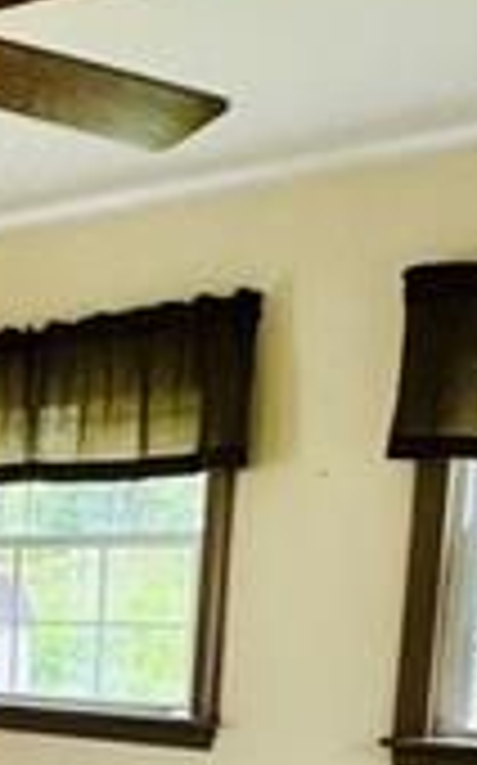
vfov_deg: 28.4
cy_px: 801
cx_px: -284
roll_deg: -0.8
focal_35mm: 67
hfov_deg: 17.1
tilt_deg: -7.3
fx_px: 1396
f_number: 2.2
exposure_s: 1/99
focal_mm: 2.22
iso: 100
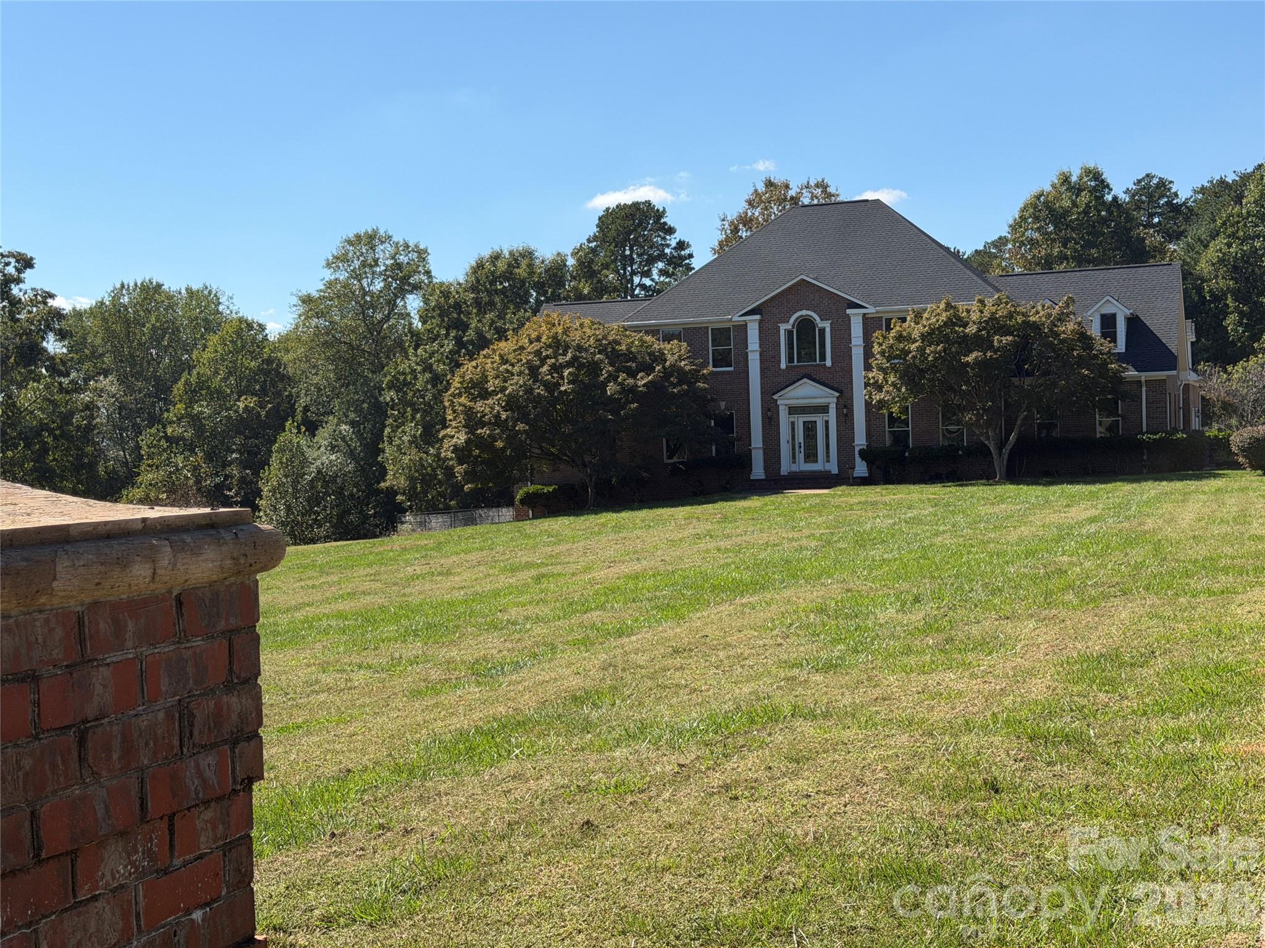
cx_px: 632
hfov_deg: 39.7
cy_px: 474
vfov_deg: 30.3
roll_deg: +2.0
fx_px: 1754
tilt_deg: -1.9
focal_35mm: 48
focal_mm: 6.76
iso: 64
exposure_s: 1/4098
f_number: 1.78
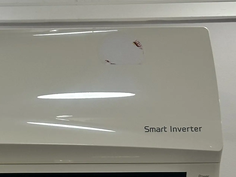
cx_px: -88
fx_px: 1050
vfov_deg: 9.6
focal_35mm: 154
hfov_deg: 12.4
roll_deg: -0.2
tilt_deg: +27.5
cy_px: 145
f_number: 1.78
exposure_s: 1/60
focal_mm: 6.86
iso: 80
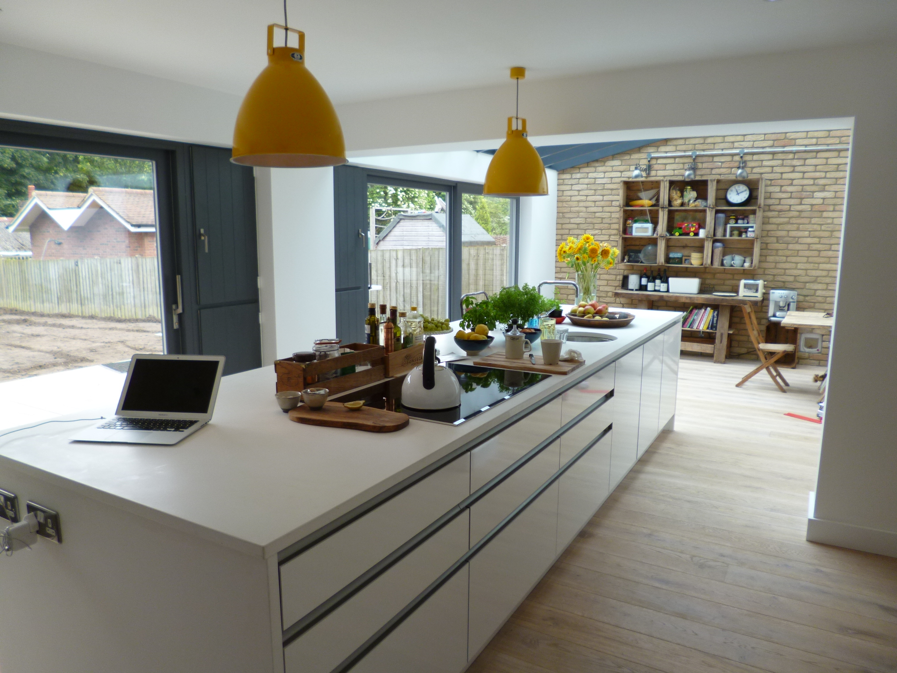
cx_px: 448
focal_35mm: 24
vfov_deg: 56.8
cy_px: 336
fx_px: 622
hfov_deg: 71.6
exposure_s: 1/60
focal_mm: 4.3
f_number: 2.5
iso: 100
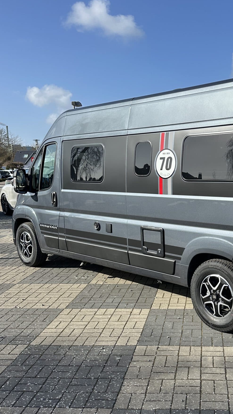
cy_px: 228
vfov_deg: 52.7
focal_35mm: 38
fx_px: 417
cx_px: 192
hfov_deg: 30.3
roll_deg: +0.3
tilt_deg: -8.7
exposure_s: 1/3861
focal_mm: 6.86
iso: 80
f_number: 1.78
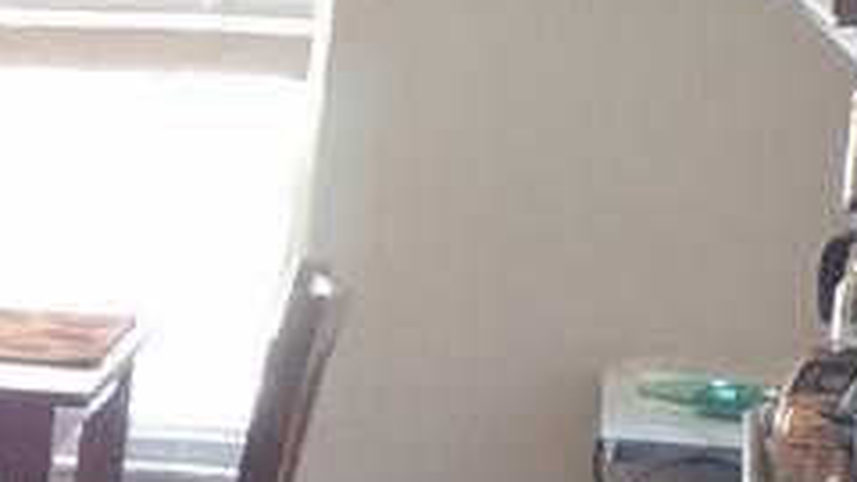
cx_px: -1835
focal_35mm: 196
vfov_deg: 6.1
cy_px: 671
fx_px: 4454
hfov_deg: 8.8
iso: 166
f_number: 1.7
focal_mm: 4.71
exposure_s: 1/40
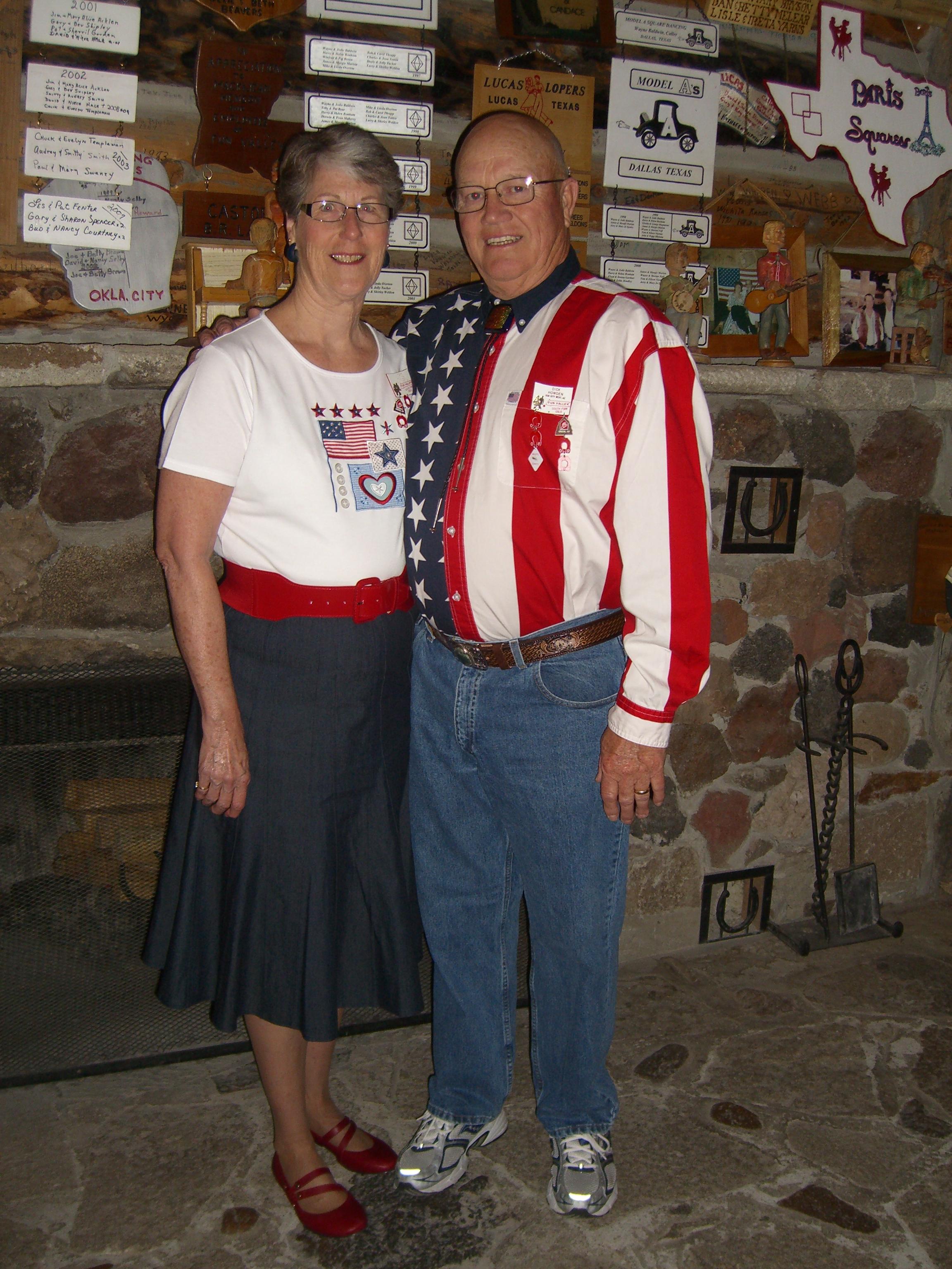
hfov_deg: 37.7
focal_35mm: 38
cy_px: 634
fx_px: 1393
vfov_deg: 49.0
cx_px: 476
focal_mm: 7.9
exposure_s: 1/60
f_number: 2.8
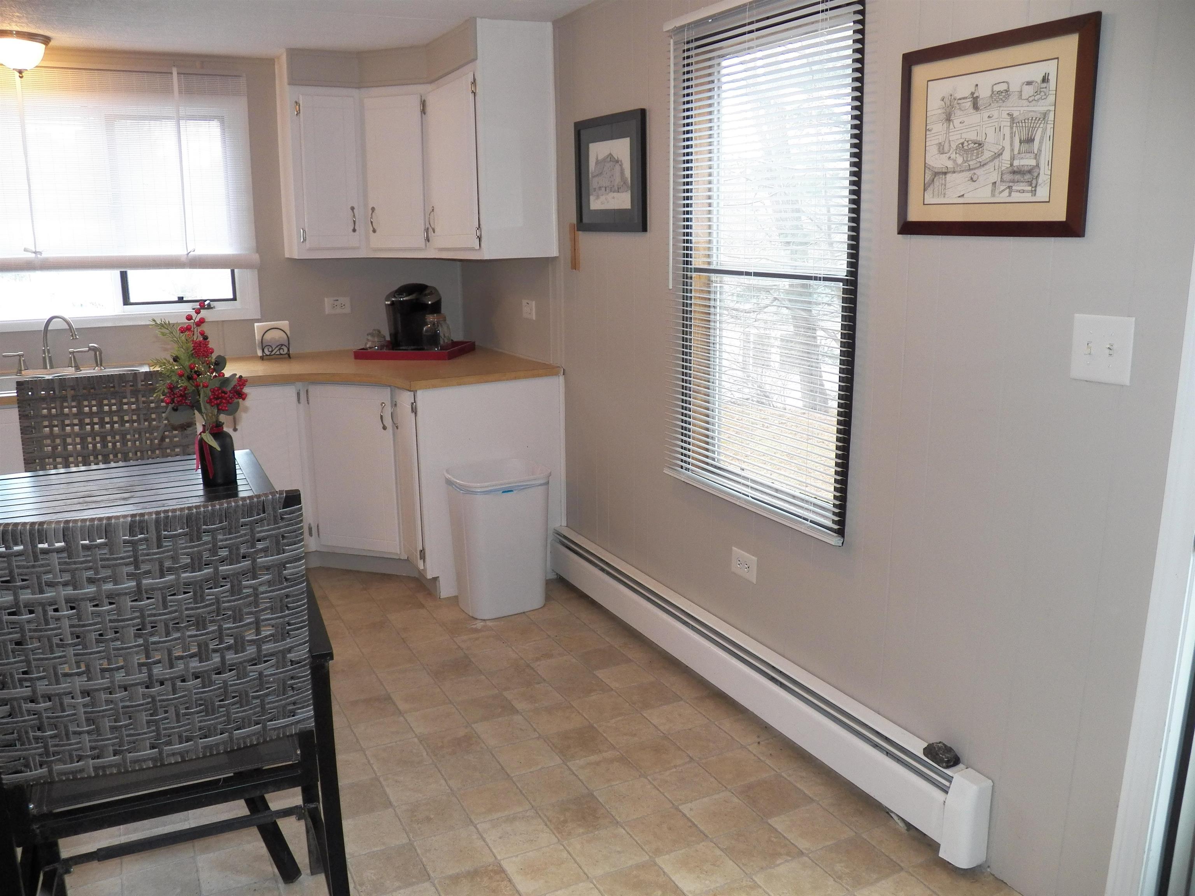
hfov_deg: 63.4
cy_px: 448
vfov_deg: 49.7
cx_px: 598
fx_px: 967
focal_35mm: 28
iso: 125
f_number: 2.8
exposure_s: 1/40
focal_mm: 4.9
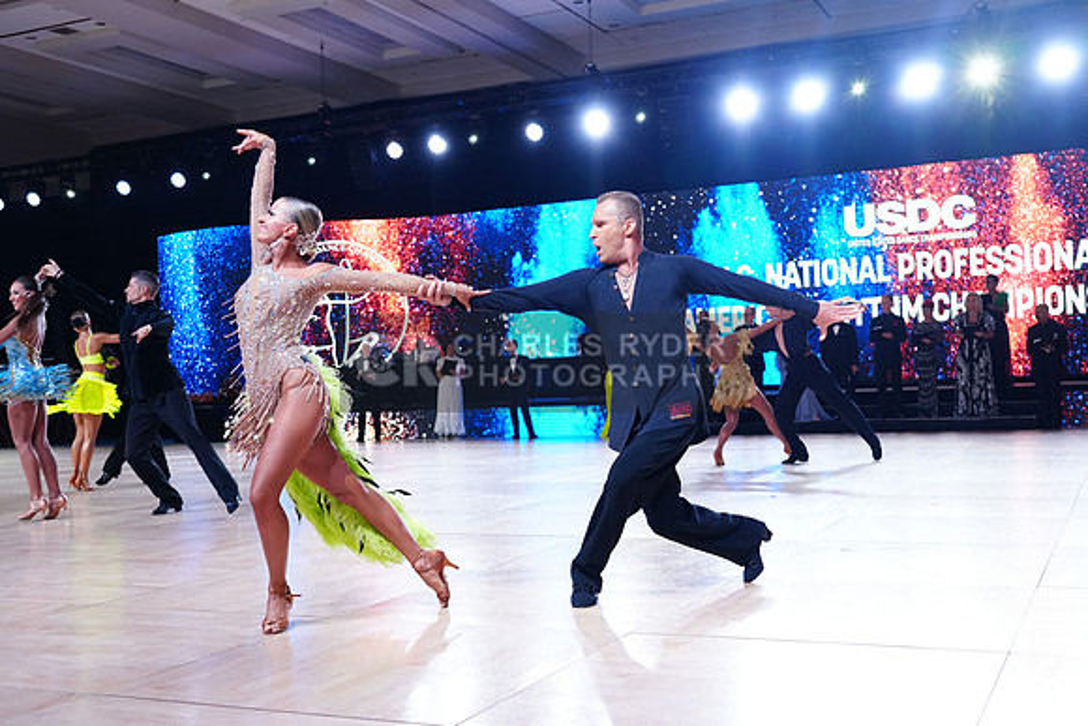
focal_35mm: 39
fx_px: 1179
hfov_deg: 49.5
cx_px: 544
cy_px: 363
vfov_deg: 34.2
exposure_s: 1/500
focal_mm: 39
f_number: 4.5
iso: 2000
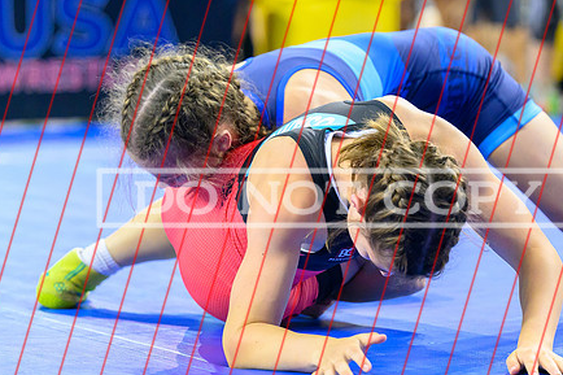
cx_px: 293
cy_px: 194
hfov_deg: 10.5
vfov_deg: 7.0
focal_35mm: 196
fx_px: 3064
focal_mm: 110
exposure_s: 1/800
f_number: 2.8
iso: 4000
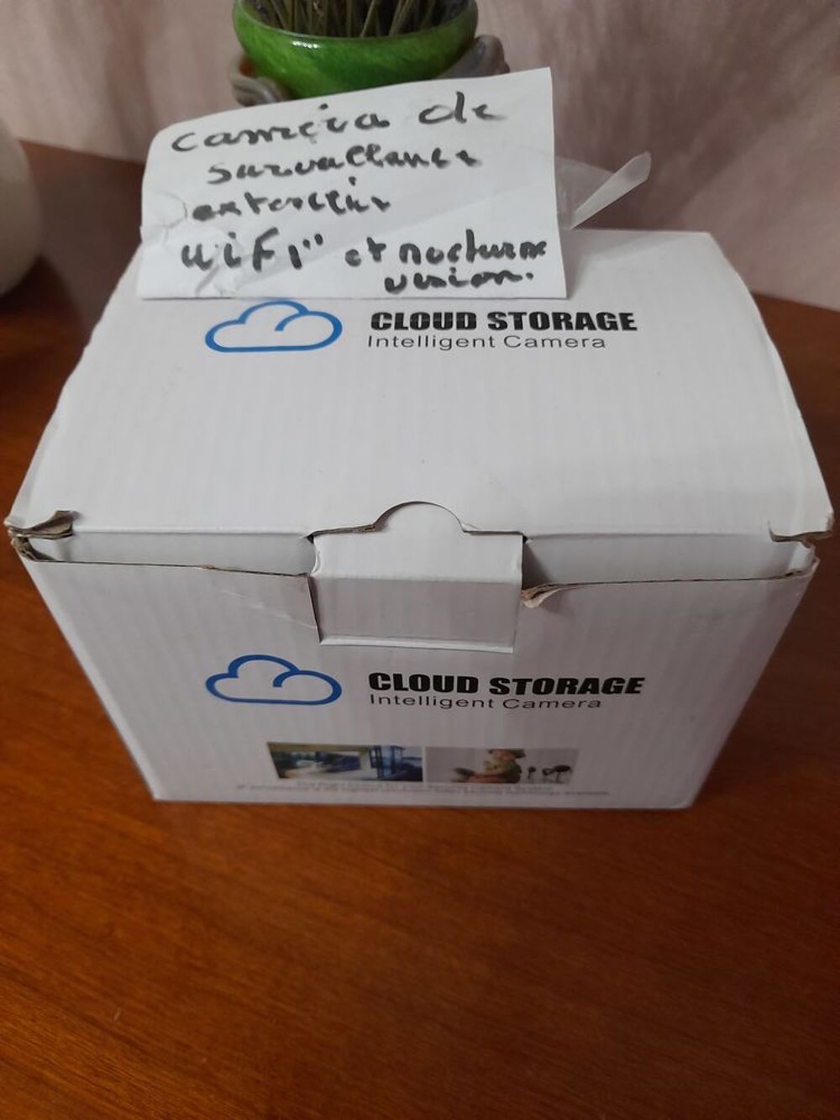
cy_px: 560
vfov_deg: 69.4
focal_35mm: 25
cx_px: 420
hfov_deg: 54.9
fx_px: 809
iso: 320
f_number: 2
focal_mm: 4.6
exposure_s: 1/50
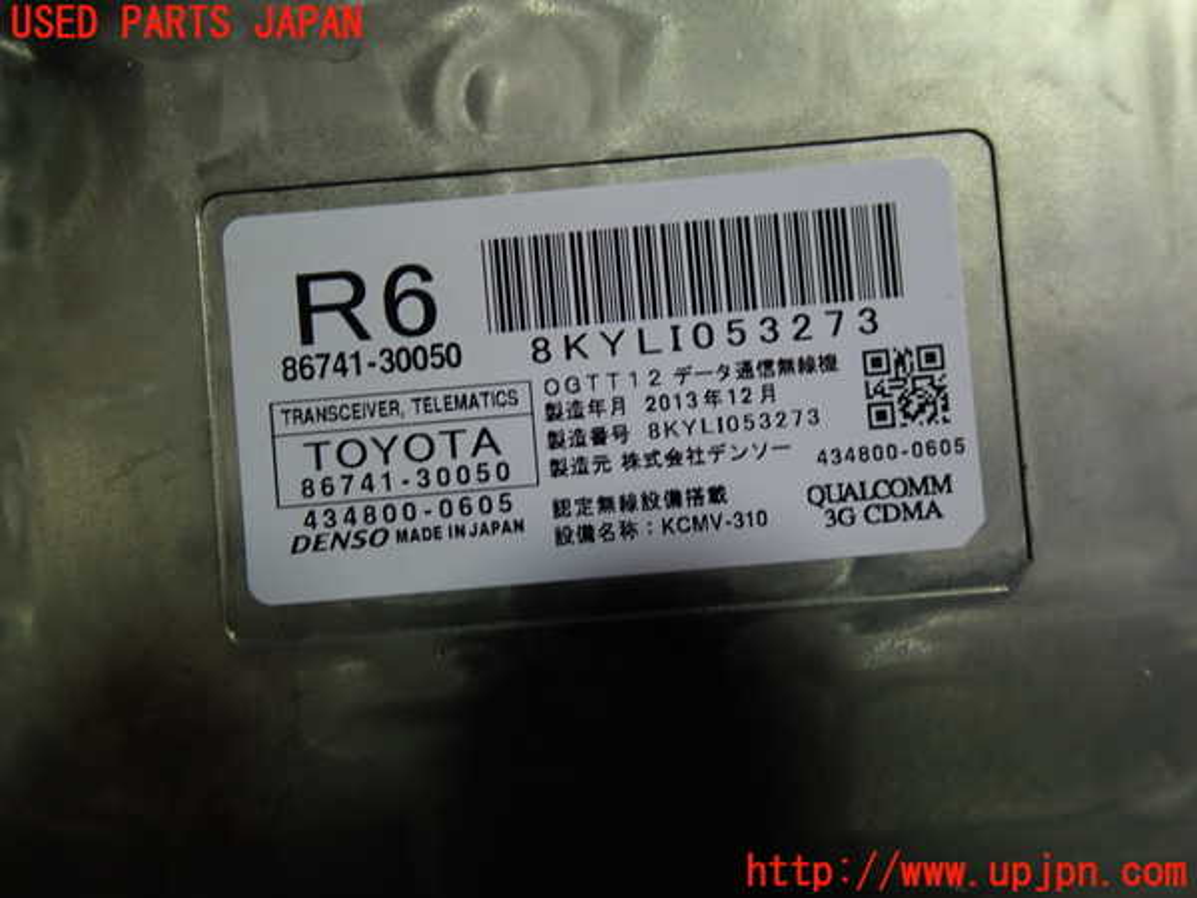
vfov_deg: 46.8
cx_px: 598
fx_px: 1037
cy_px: 449
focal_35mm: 30
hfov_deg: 60.0
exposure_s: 1/60
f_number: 2.3
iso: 100
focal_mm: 5.4
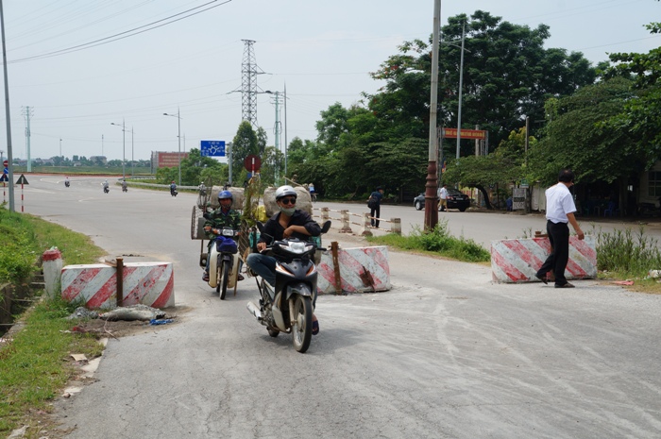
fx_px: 990
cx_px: 330
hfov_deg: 36.9
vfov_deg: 25.0
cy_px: 220
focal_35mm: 54
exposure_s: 1/320
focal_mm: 36
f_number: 13
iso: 200
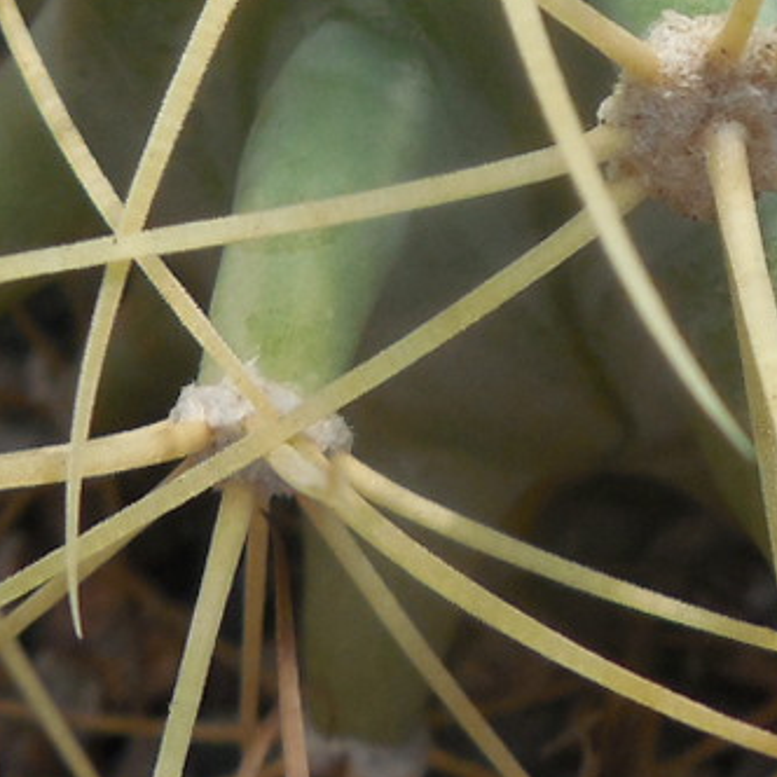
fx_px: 3352
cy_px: -353
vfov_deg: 12.6
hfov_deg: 13.2
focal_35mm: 132
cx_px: 578
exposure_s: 1/640
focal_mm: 5.6
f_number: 3.6
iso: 125
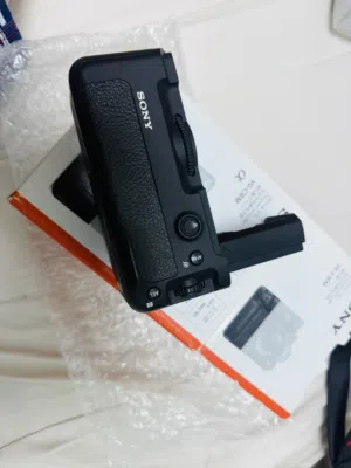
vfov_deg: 71.6
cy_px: 234
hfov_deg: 56.8
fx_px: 324
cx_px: 176
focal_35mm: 24
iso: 160
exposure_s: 1/50
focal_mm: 6.76
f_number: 1.78
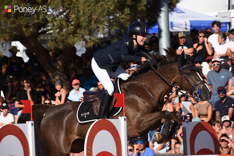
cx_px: 117
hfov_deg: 7.4
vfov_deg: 5.0
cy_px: 78
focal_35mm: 278
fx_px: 1804
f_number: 5.6
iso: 100
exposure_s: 1/640
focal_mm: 185
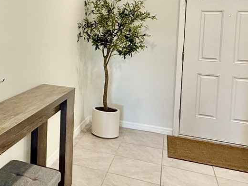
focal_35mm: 43
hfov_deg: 39.4
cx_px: 8
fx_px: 308
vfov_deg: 32.8
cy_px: 39
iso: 320
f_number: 2.2
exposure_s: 1/120
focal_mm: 2.22
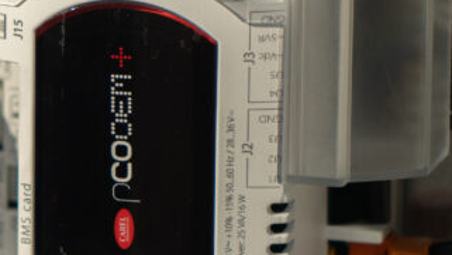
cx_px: 48
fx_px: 2806
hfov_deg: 9.2
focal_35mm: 234
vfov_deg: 5.2
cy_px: -91
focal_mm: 70
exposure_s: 1/400
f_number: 4.5
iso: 100
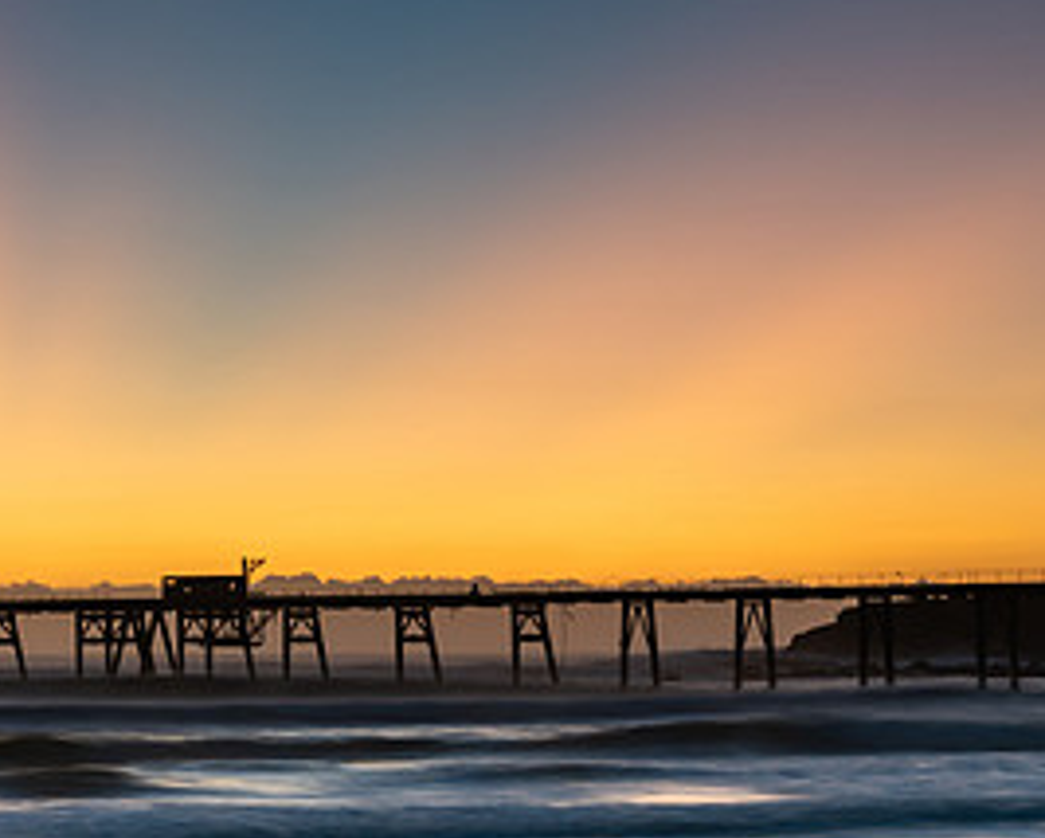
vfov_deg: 15.1
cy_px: 417
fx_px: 3157
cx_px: -27
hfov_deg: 18.3
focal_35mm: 102
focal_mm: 50
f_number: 9
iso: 100
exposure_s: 3
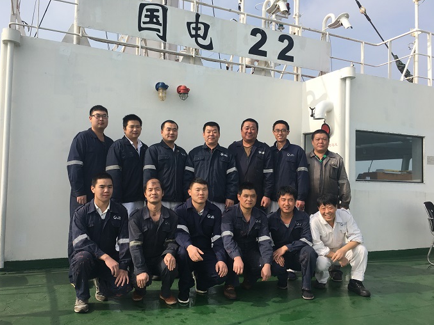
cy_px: 163
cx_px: 212
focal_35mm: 30
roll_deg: -1.8
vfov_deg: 46.8
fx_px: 376
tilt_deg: +4.2
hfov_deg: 59.9
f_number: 2.2
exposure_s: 1/1326
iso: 25
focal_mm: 4.15
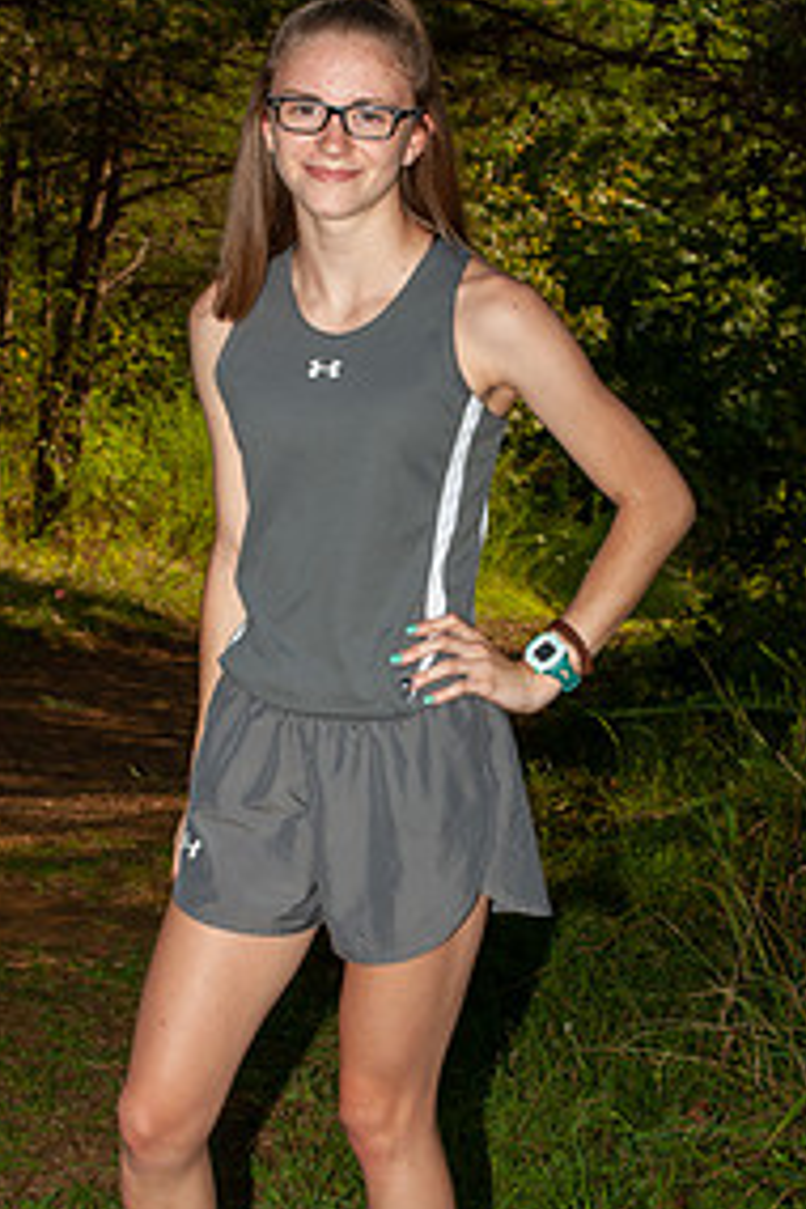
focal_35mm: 104
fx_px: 3492
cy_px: 662
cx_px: 329
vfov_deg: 19.6
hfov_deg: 13.2
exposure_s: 1/200
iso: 125
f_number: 7.1
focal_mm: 44
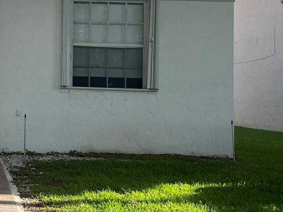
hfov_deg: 24.5
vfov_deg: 19.8
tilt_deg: +3.4
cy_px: 51
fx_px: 605
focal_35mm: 74
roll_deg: -1.2
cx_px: -30
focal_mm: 5.1
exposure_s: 1/1279
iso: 50
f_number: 1.6
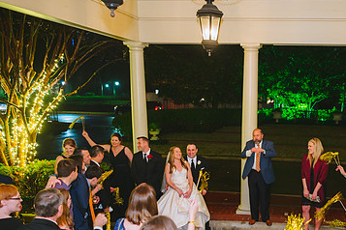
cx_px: 259
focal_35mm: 39
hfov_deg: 47.7
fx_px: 375
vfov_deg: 33.3
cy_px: 183
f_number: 2.8
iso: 4000
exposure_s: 1/60
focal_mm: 24
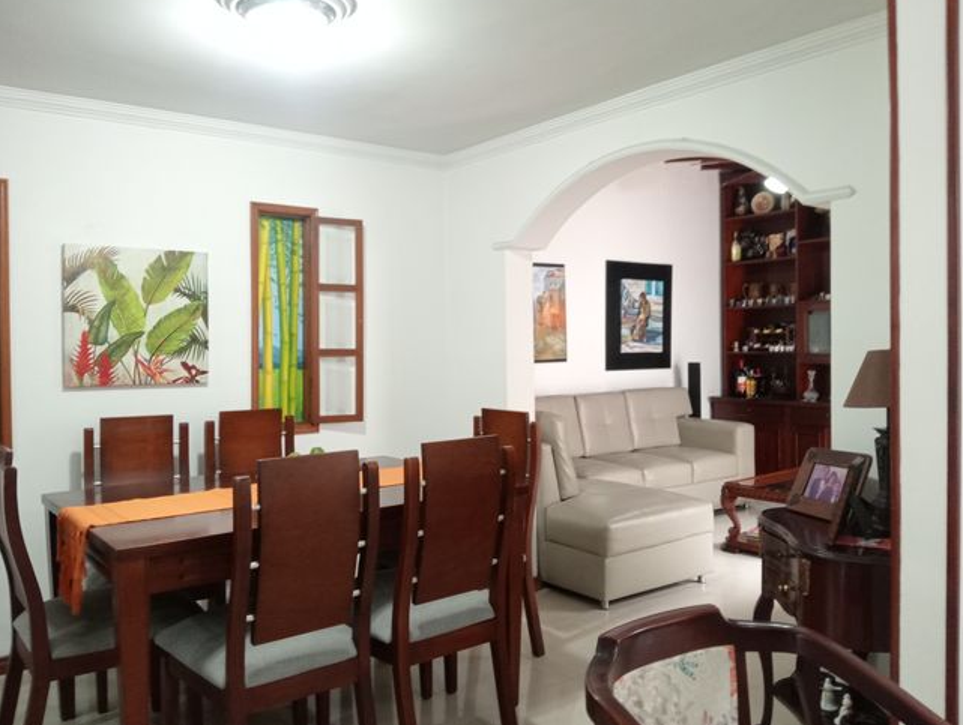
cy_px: 354
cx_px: 472
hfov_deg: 61.6
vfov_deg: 48.4
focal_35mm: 29
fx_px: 808
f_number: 1.8
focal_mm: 3.98
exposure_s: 1/25
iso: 995
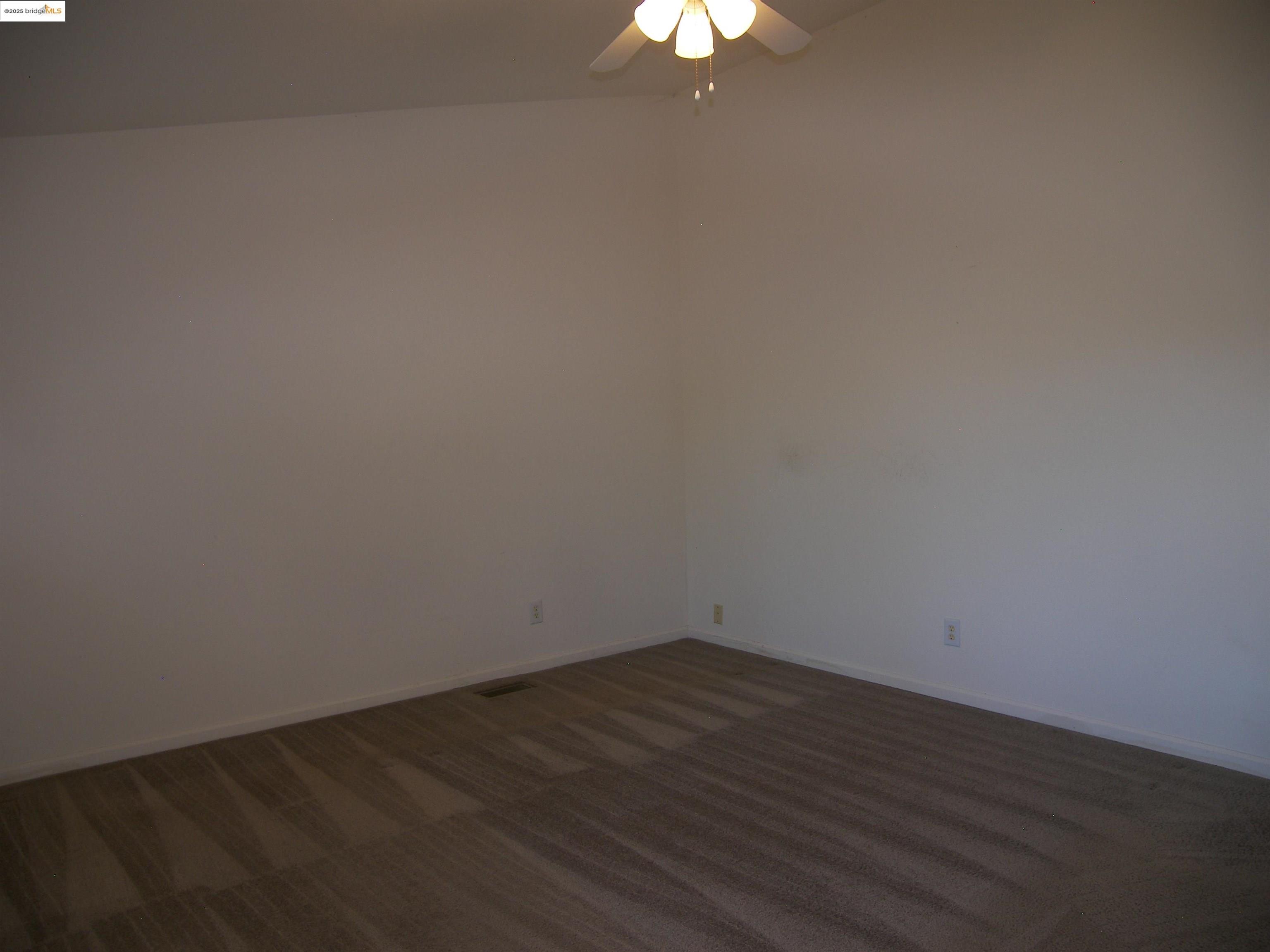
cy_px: 476
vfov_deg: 56.8
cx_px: 635
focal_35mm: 24
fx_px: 881
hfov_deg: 71.6
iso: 50
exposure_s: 1/30
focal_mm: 5
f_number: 2.8
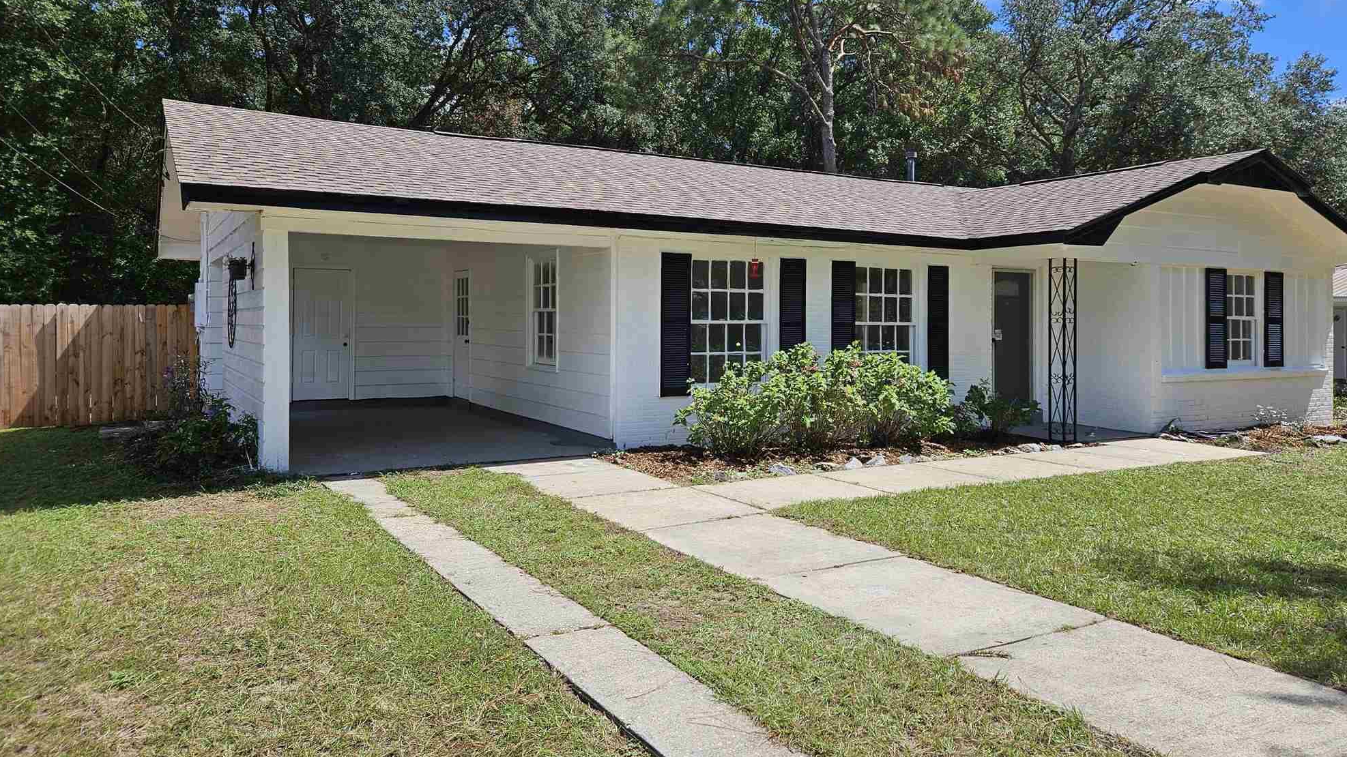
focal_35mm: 26
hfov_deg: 71.9
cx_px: 681
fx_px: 929
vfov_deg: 44.2
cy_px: 312
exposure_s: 1/1973
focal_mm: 5.4
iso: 25
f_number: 1.8
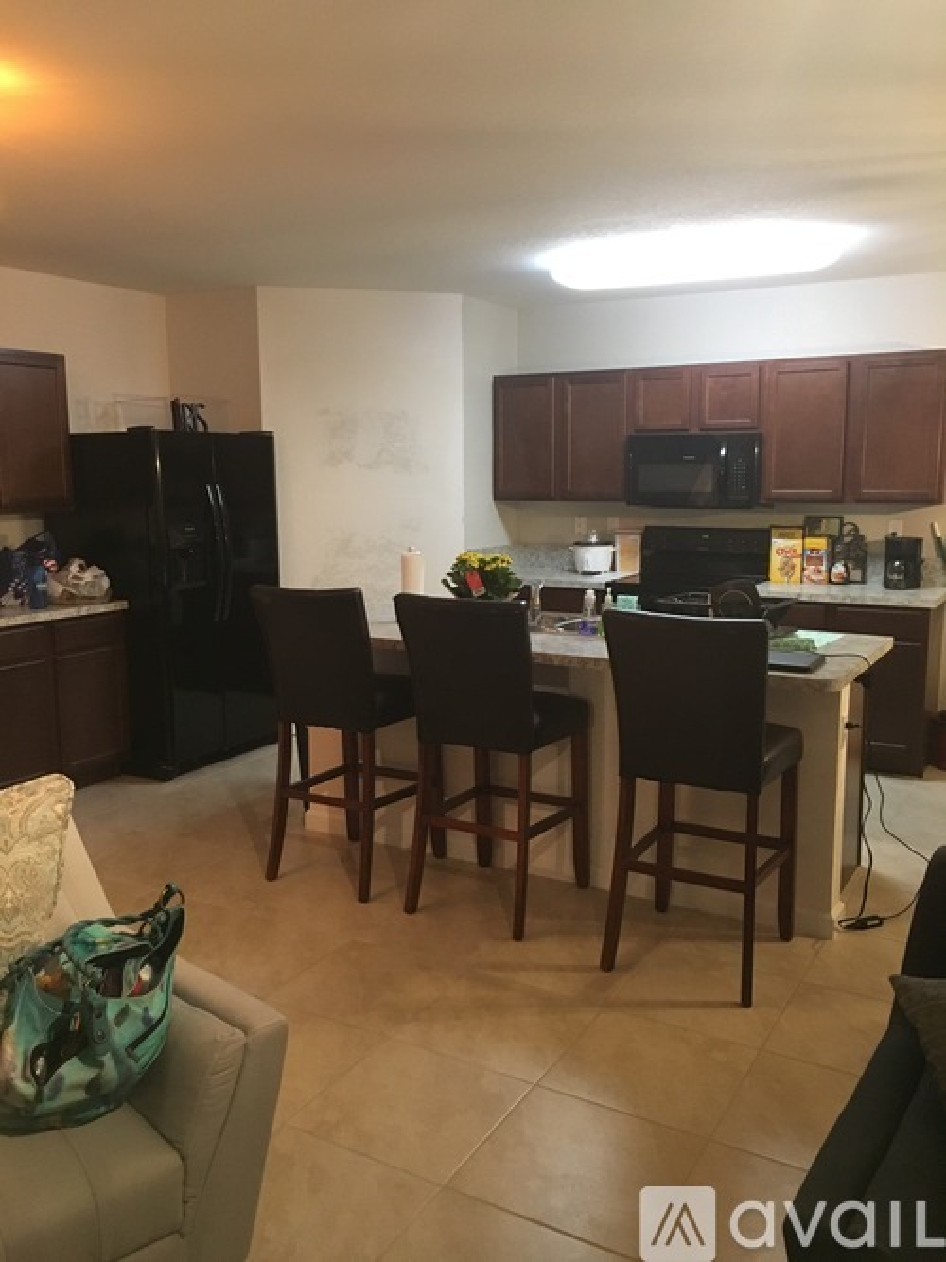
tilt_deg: -9.0
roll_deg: +1.1
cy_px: 631
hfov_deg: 48.2
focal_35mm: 29
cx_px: 473
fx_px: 1057
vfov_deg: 61.7
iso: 200
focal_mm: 4.15
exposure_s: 1/25
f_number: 2.2
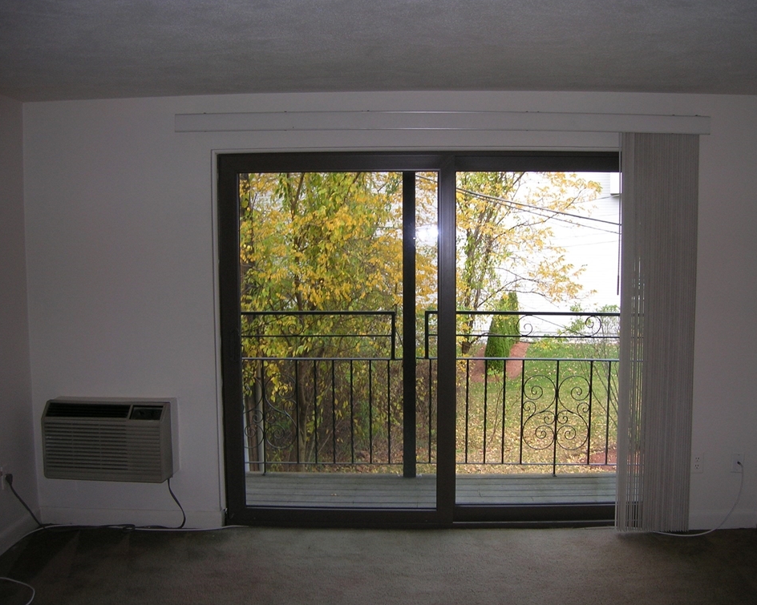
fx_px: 806
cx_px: 407
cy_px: 302
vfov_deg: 41.1
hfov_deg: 50.2
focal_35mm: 36
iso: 50
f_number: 2.9
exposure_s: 1/71.6
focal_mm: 5.7
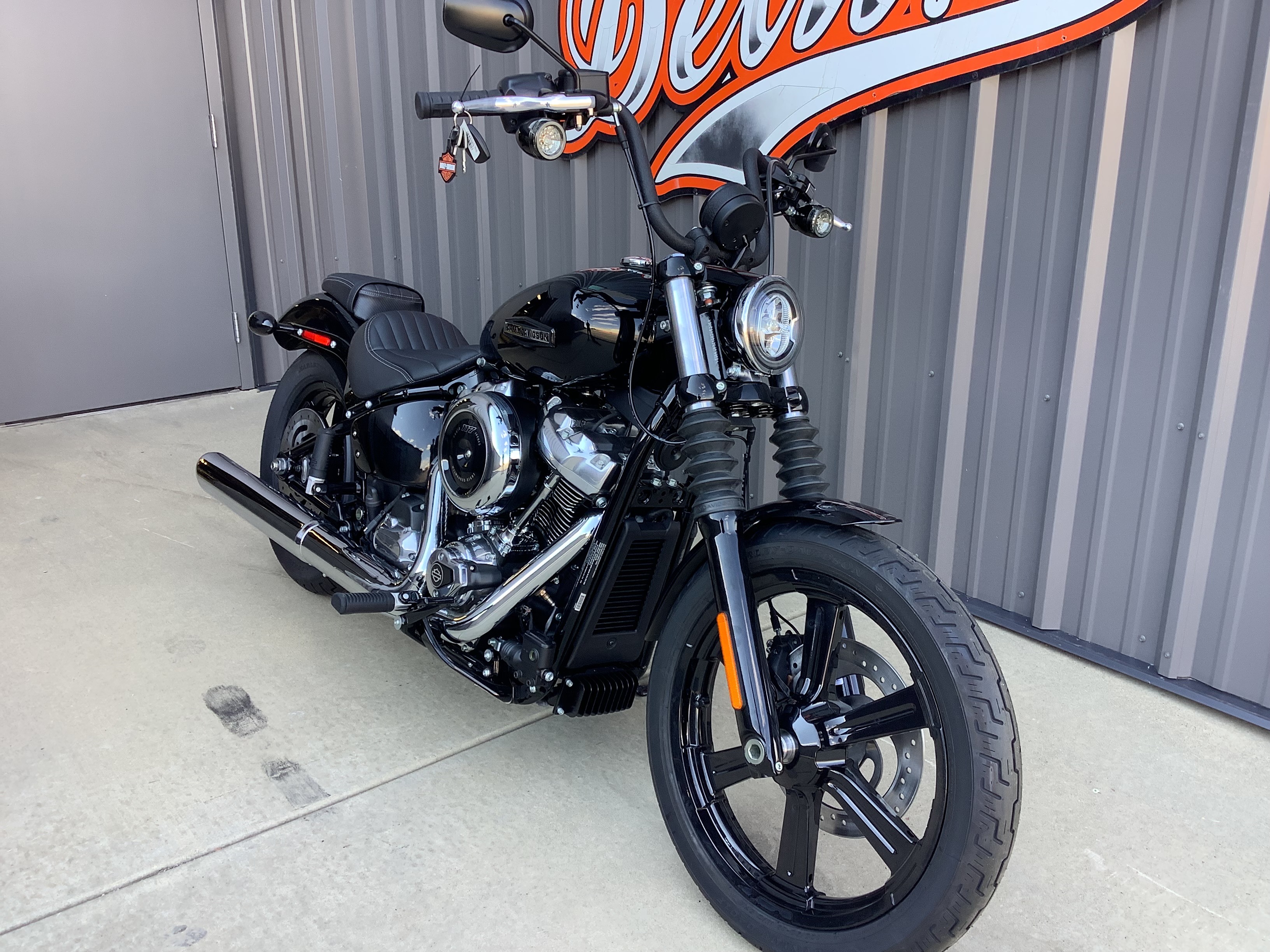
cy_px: 476
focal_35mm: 31
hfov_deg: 58.4
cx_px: 635
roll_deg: -0.7
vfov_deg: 45.4
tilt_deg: -18.8
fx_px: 1137
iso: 40
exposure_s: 1/100
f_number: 2.4
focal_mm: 3.3
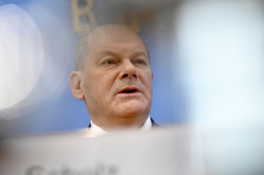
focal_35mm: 102
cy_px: 88
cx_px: 132
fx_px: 747
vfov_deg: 13.4
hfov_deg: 20.0
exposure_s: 1/1600
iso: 3200
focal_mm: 102
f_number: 3.5
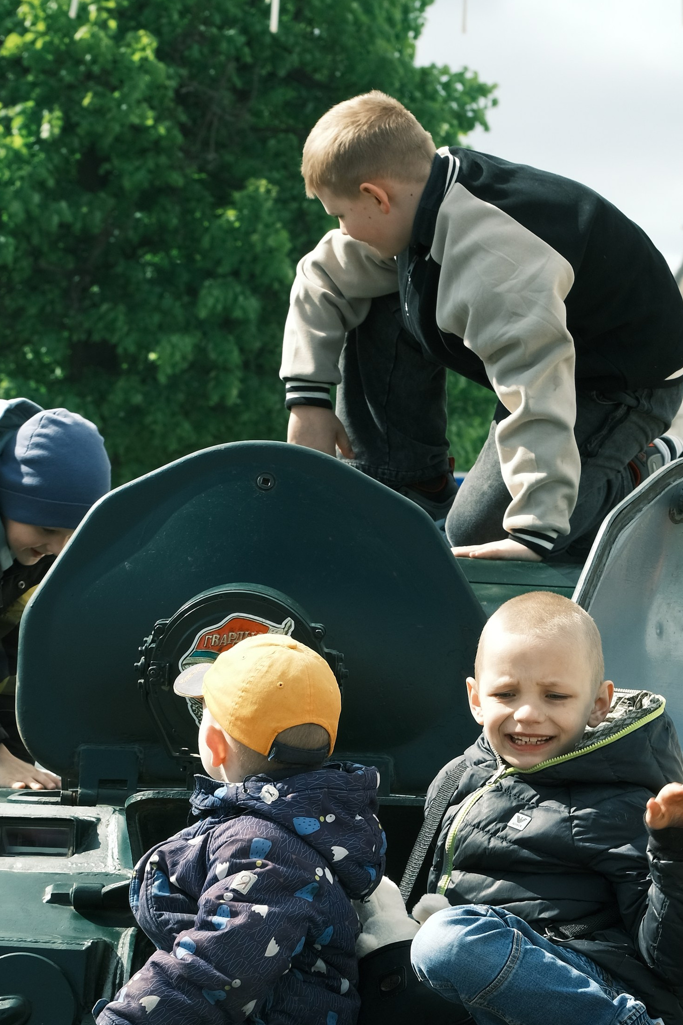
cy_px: 780
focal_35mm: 196
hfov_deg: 7.0
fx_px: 5578
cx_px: 502
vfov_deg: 10.5
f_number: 8
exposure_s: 1/200
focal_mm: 70
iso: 200
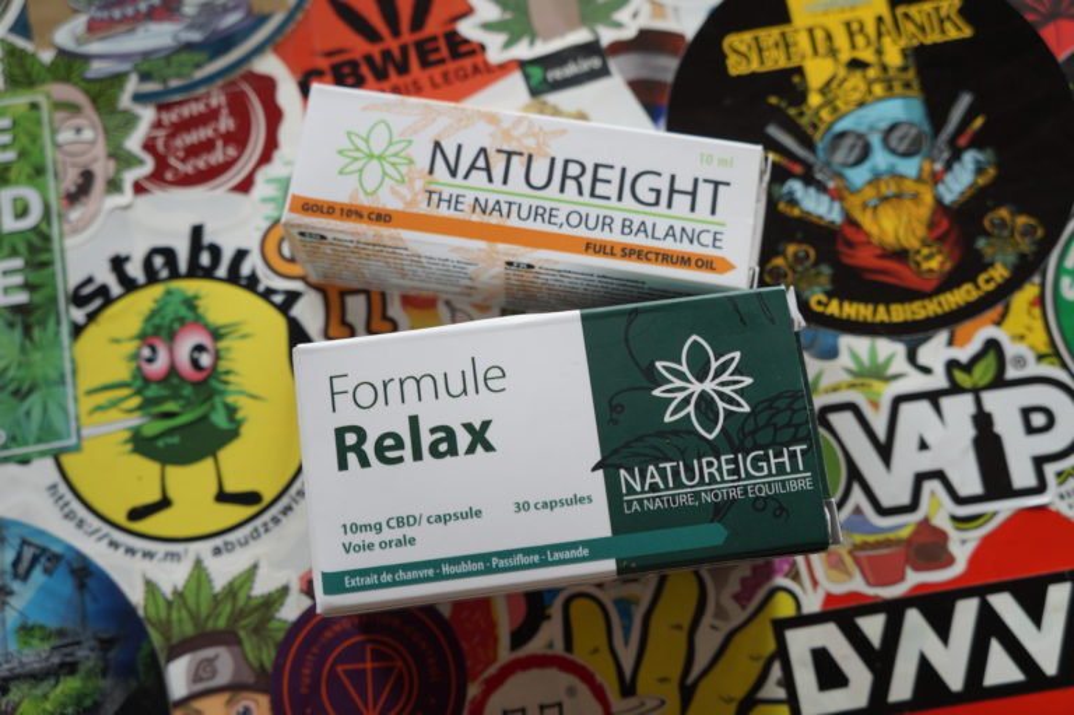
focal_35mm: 36
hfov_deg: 53.2
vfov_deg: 36.8
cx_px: 537
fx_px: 1073
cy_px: 358
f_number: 5
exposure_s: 1/125
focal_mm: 24
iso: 400
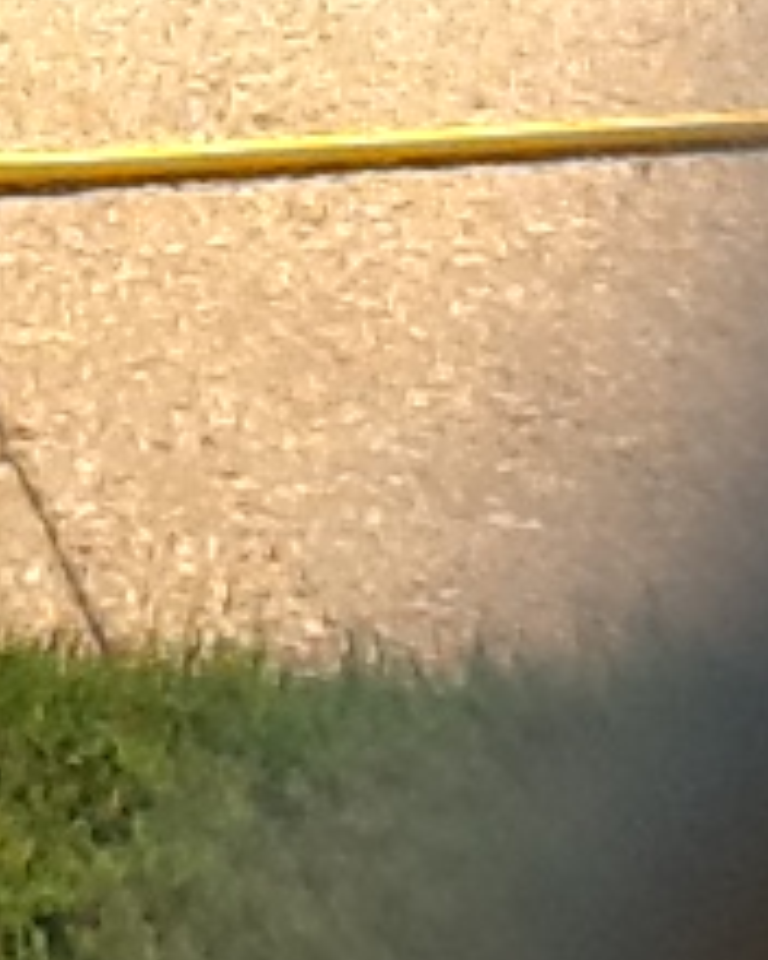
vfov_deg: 12.5
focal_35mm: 136
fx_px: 3864
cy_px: -925
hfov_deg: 10.4
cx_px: -777
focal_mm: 2.03
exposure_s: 1/1486
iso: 64
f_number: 2.4
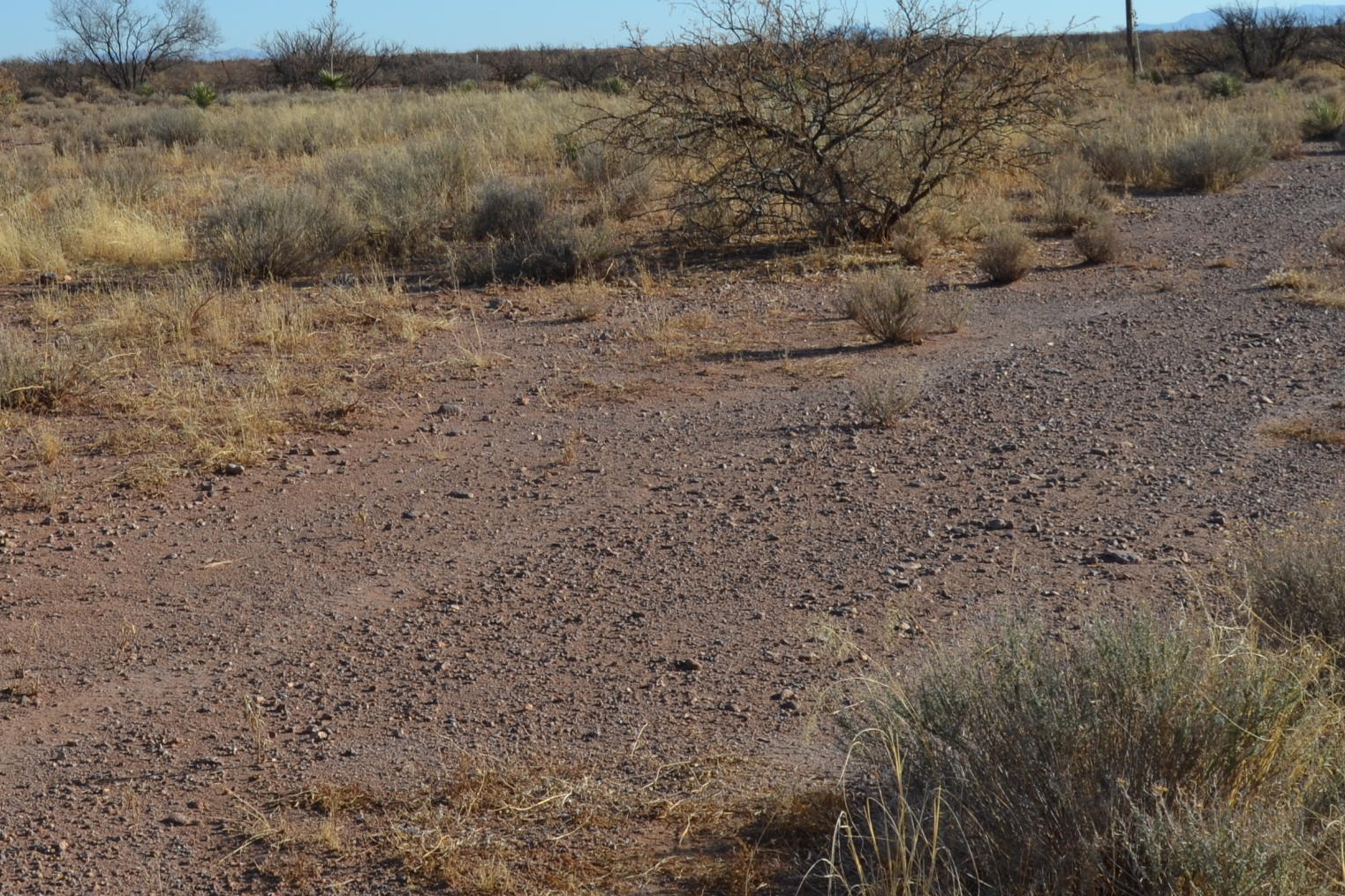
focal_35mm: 65
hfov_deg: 30.3
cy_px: 148
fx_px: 2428
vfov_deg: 20.6
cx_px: 285
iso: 100
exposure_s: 1/250
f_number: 8
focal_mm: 22
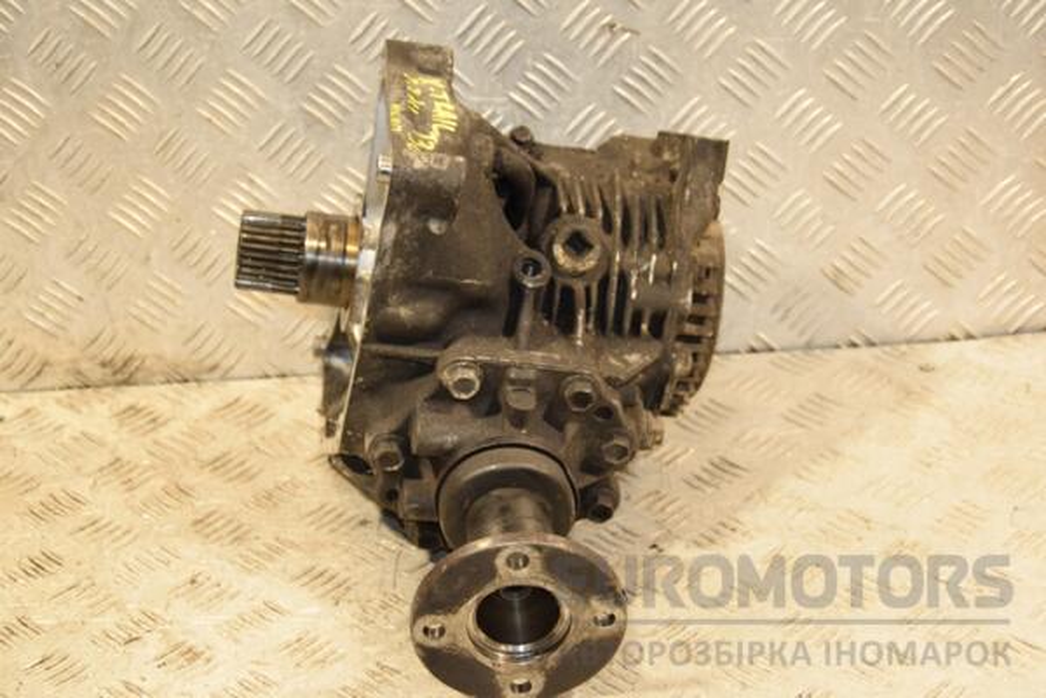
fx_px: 2179
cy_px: 349
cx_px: 523
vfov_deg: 18.2
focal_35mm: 75
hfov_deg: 27.0
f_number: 5
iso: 800
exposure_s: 1/125
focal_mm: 50
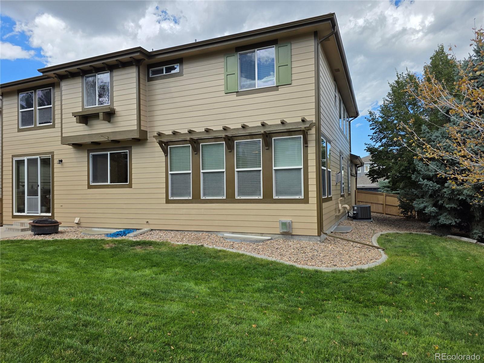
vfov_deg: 58.9
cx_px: 242
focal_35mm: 23
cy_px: 182
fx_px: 322
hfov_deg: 73.9
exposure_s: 1/4237
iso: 80
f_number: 1.7
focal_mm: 6.3
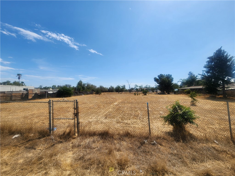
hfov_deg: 106.2
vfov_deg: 89.9
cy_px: 88
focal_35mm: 13
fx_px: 88
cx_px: 118
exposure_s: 1/2953
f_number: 2.2
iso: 50
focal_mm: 2.2
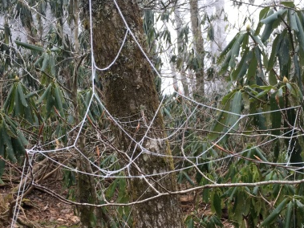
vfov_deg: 29.4
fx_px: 430
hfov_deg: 38.9
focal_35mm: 49
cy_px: 158
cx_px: 159
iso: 80
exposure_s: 1/30
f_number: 2.2
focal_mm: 4.15
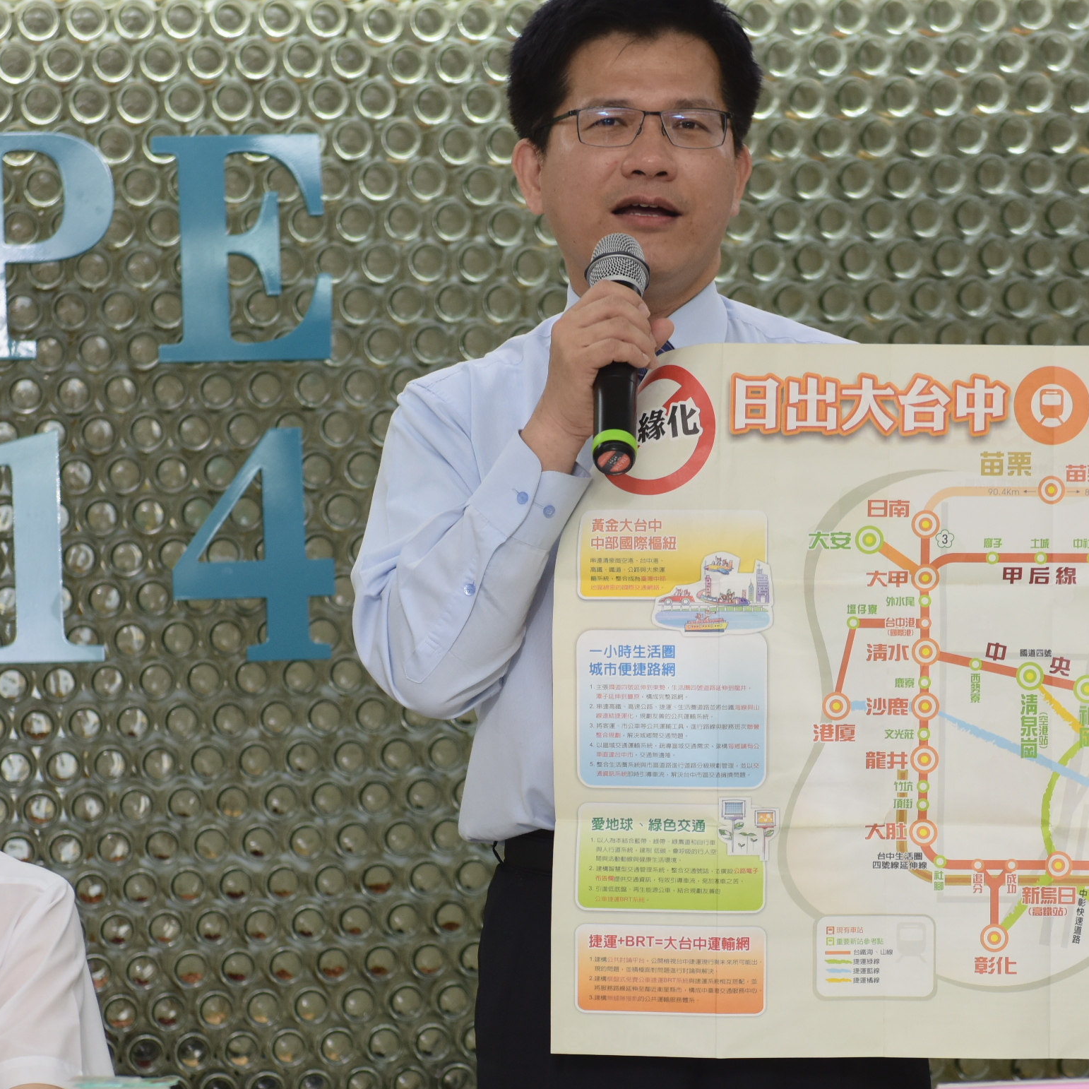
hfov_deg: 12.3
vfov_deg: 12.3
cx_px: 549
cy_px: 786
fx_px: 5054
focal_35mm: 142
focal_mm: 70
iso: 800
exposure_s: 1/200
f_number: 4
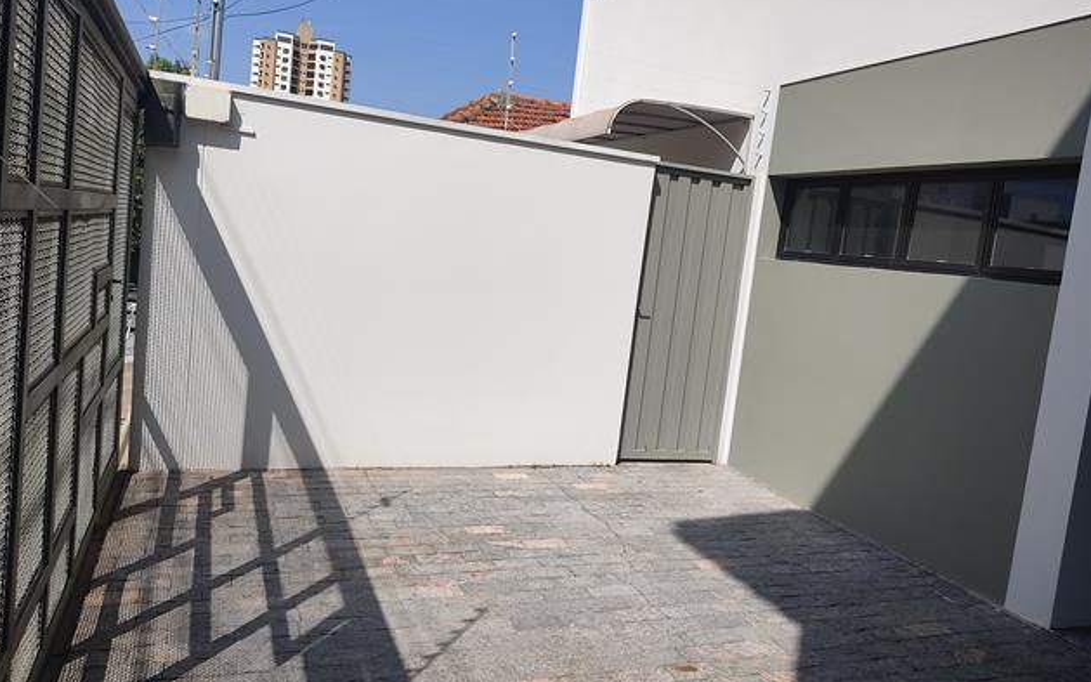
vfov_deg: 44.5
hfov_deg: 66.5
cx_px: 547
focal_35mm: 28
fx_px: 832
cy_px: 321
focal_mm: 4.74
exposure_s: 1/1080
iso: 100
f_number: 1.79
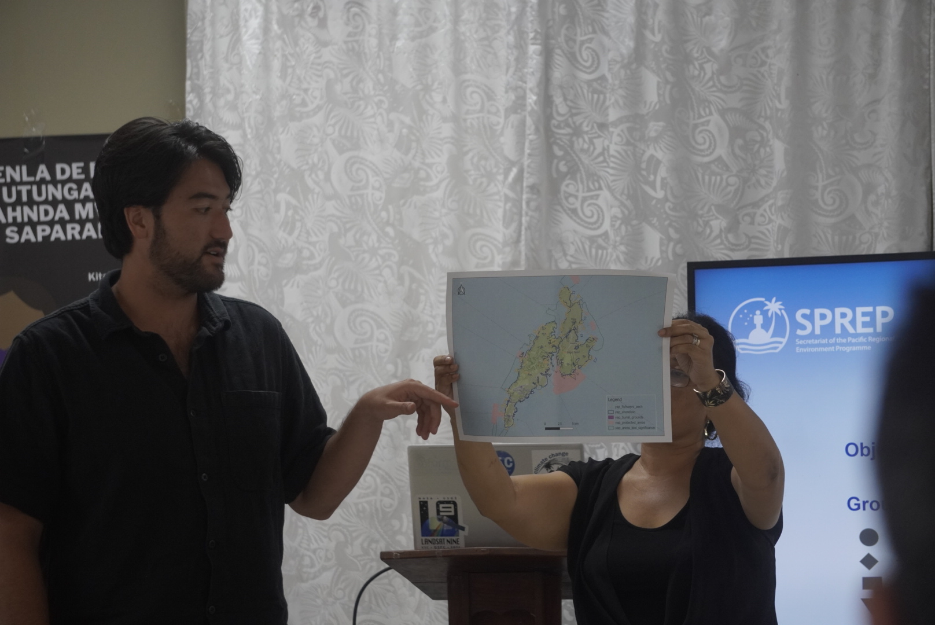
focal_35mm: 147
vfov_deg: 9.4
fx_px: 3821
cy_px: 312
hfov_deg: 14.0
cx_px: 468
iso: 1250
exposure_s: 1/160
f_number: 5.6
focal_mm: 98
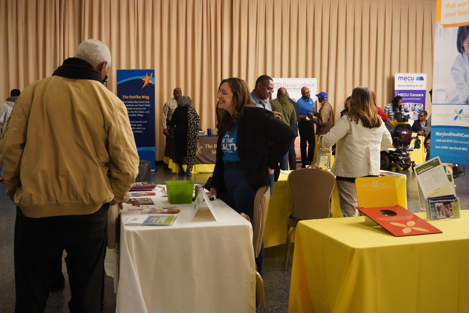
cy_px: 156
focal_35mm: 44
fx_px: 573
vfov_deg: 30.5
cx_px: 234
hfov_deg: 44.5
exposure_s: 1/100
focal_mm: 44
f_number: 6.3
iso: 12800
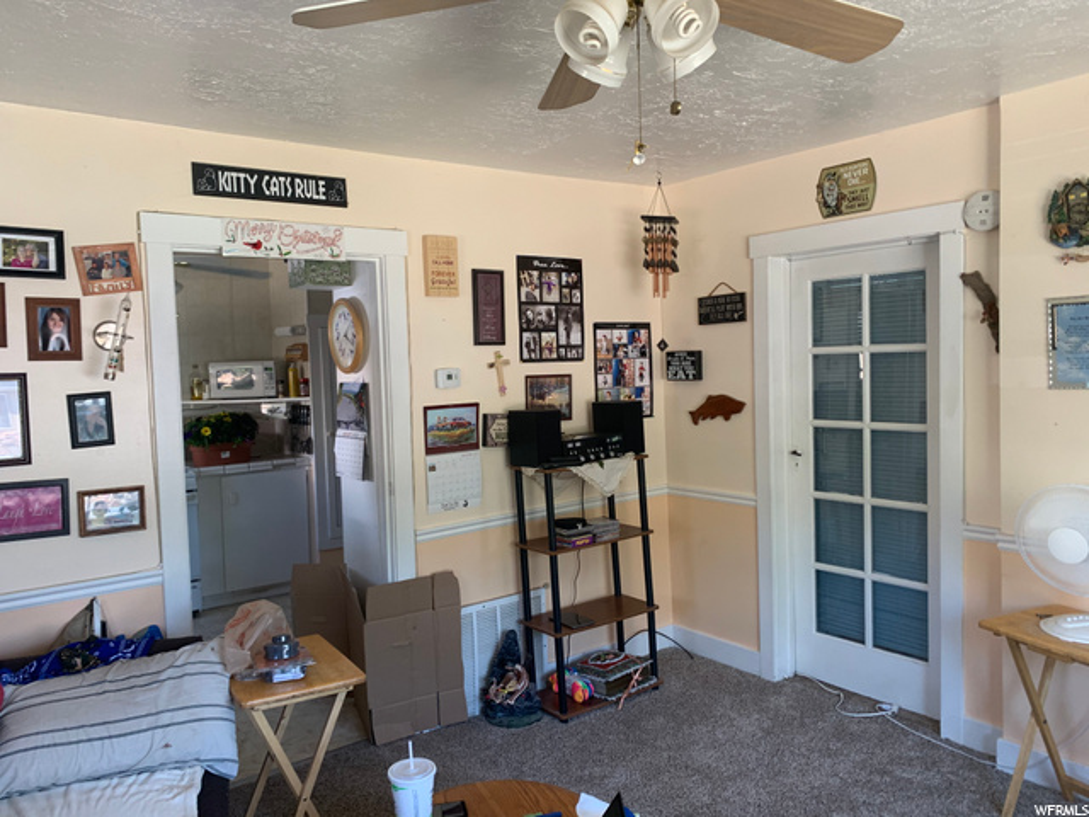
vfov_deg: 53.1
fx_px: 818
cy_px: 408
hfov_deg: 67.3
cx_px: 544
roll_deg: +2.2
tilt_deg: -4.3
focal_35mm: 26
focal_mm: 4.25
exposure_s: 1/69
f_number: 1.8
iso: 100
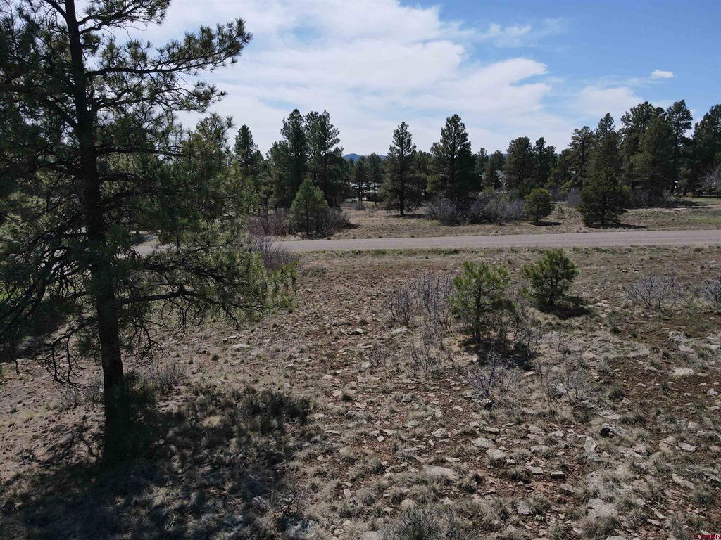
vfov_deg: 56.8
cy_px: 270
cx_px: 360
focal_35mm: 24
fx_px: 500
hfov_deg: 71.6
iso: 110
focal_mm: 4.5
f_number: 2.8
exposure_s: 1/1250
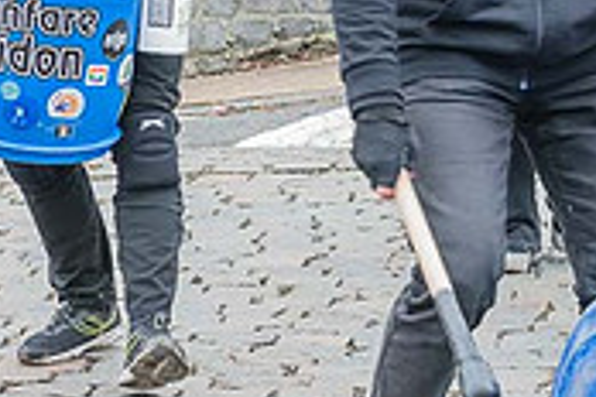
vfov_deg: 6.9
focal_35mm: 200
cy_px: 68
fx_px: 3311
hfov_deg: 10.2
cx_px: 610
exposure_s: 1/100
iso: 1600
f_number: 5.6
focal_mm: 60
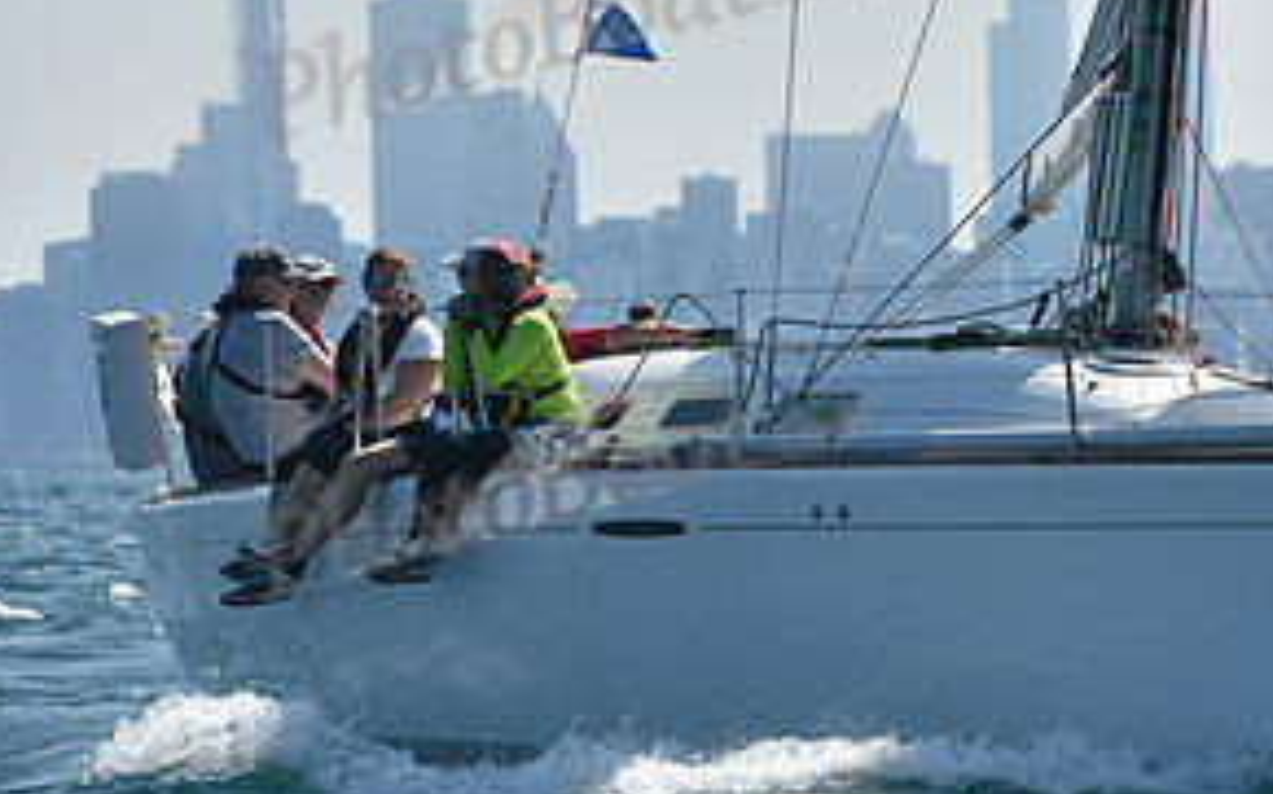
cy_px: 195
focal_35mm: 408
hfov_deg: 5.1
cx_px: 1106
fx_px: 14149
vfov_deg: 3.2
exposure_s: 1/1600
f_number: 7.1
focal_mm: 200
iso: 250
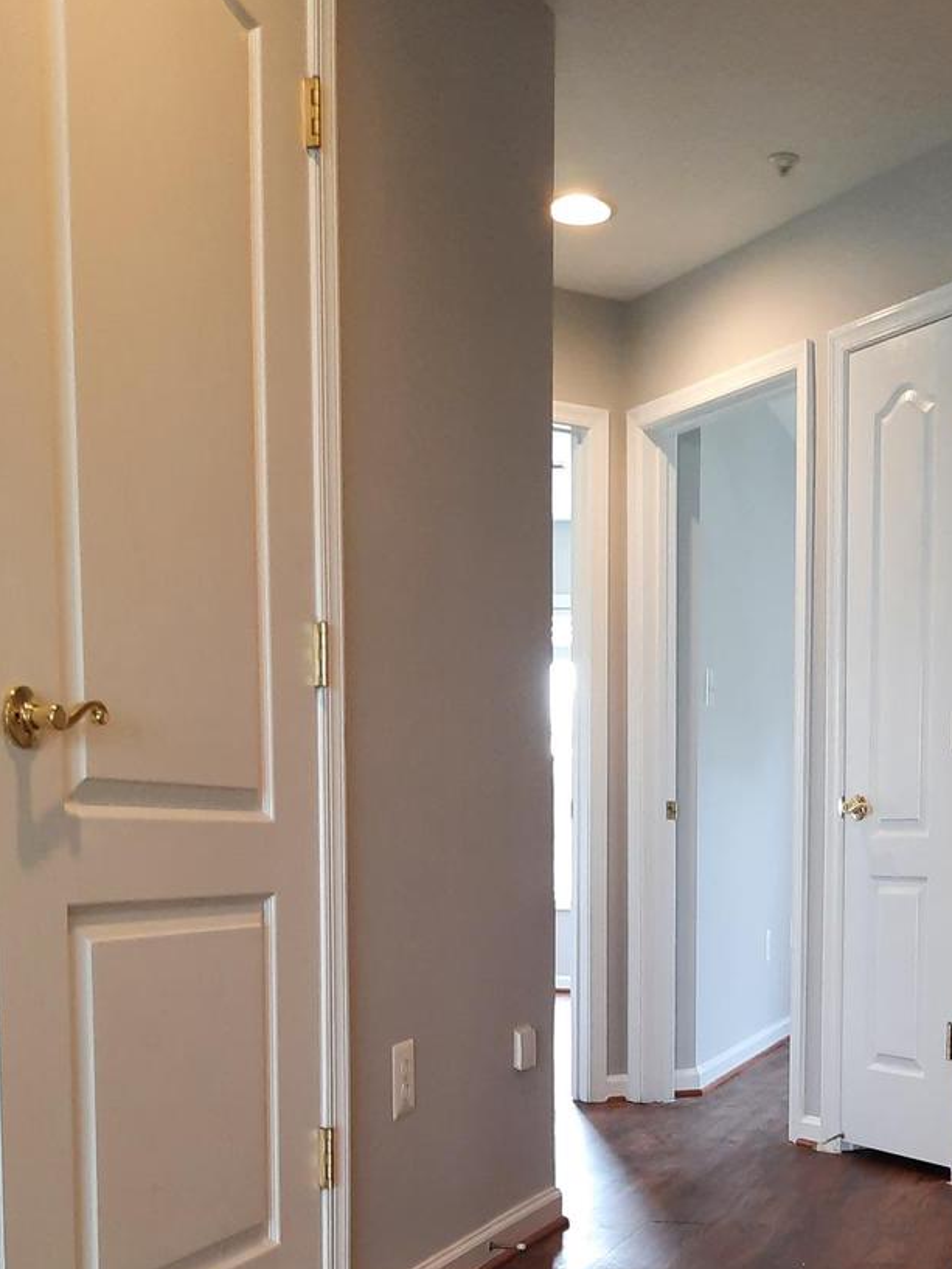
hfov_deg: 30.0
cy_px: 1034
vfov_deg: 38.7
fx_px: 1723
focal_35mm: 47
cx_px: 792
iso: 160
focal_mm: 4.6
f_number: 2
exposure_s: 1/60
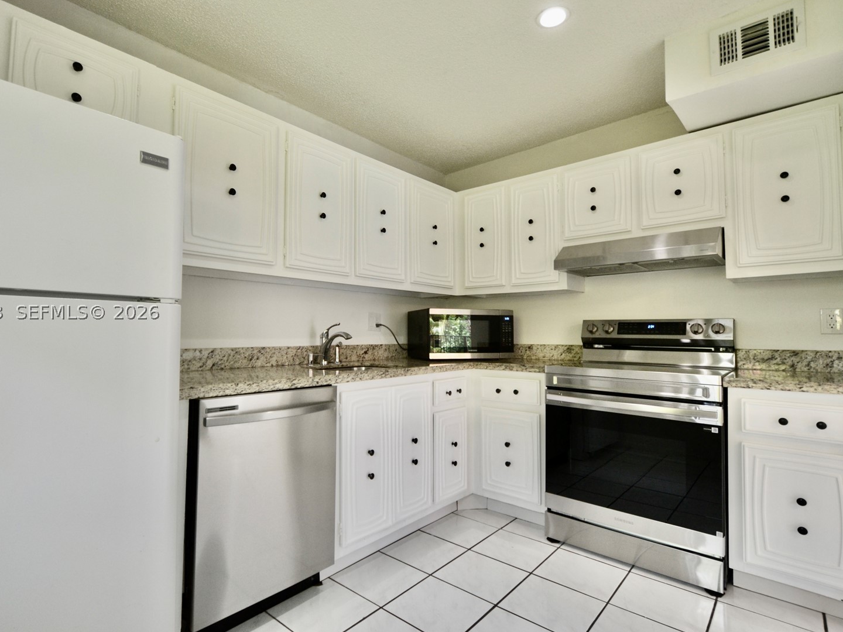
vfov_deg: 74.7
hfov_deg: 90.9
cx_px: 389
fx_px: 414
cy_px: 311
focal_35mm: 17
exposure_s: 1/125
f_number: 3.5
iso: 400
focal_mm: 10
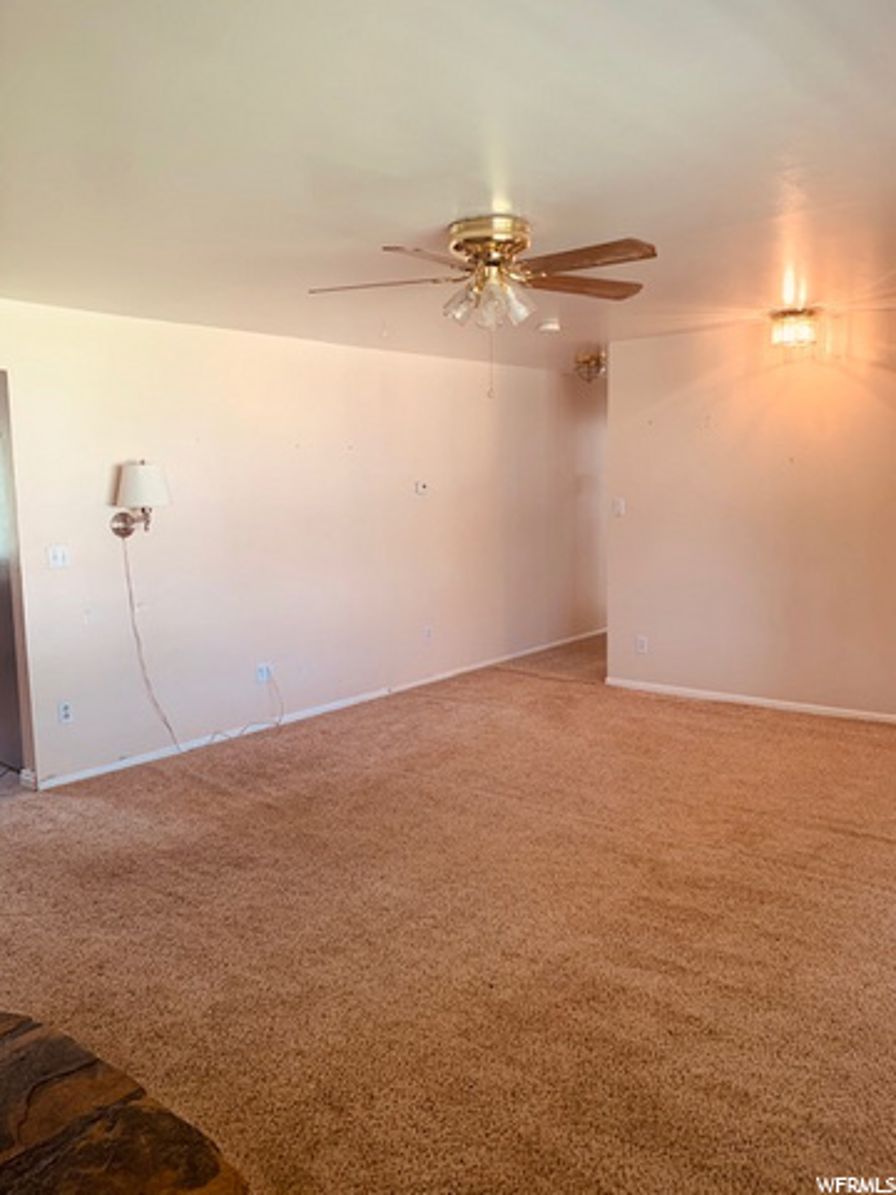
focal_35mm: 26
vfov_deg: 67.3
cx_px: 448
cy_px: 598
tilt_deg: -5.7
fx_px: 897
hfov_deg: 53.1
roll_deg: +1.4
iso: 125
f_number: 1.8
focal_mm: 4.25
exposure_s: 1/60
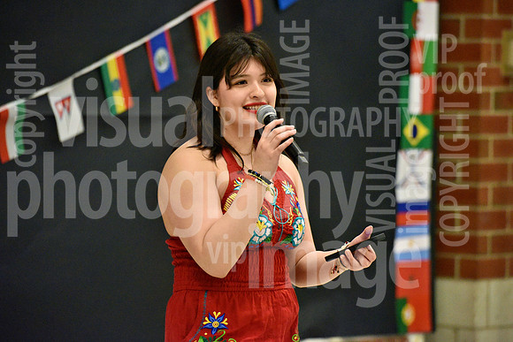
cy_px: 171
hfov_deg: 8.6
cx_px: 256
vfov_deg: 5.7
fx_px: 3421
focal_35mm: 240
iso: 12800
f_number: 6
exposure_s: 1/320
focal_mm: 240
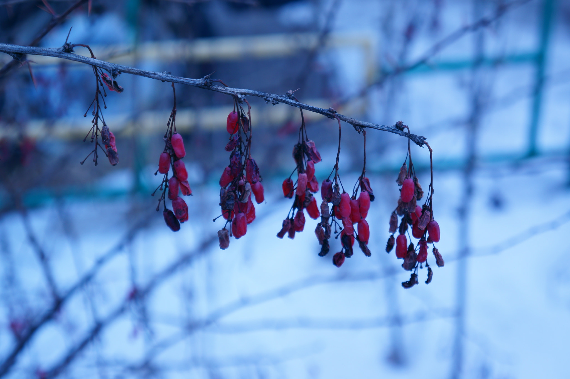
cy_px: 190
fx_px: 1210
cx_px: 285
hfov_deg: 26.5
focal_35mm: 76
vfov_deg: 17.8
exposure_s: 1/250
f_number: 5
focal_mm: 51
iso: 100
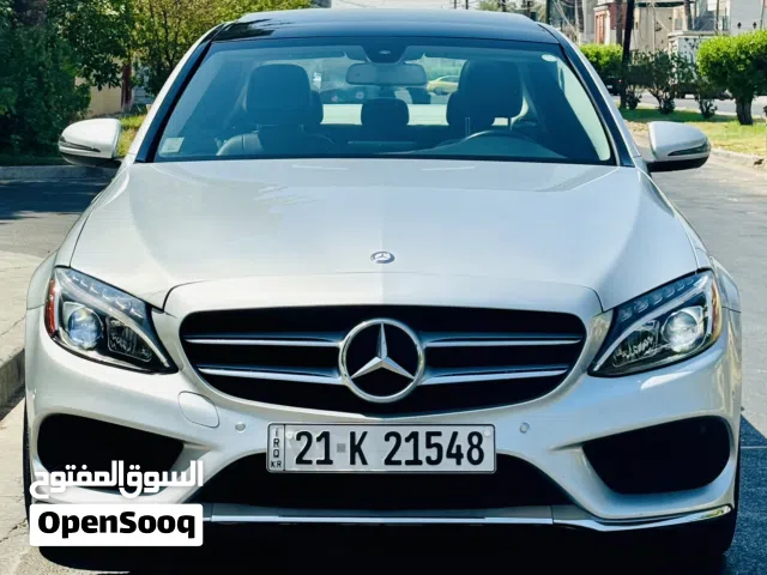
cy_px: 288
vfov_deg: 28.0
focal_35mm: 52
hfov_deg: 36.8
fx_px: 1152
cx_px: 384
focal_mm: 5.96
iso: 32
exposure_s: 1/3021
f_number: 1.6
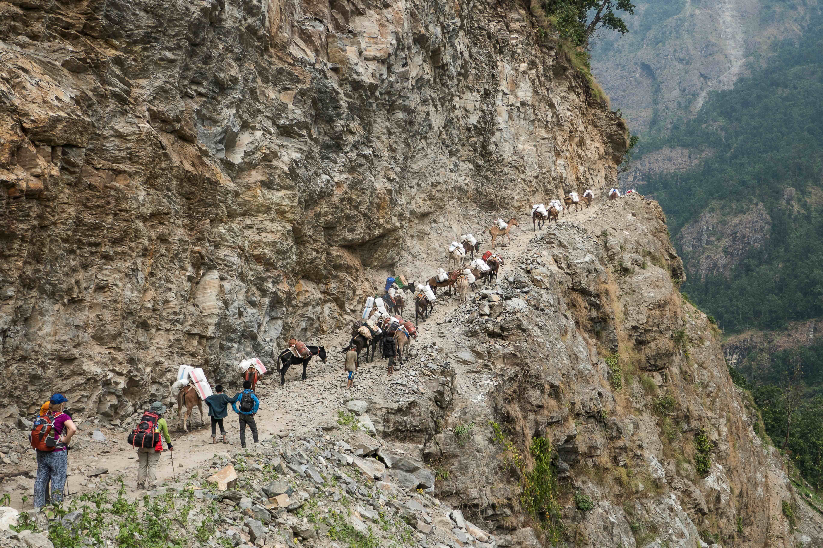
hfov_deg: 46.4
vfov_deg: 31.9
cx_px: 412
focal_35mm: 42
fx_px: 960
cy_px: 274
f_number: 3.8
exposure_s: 1/400
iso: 125
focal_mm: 15.1
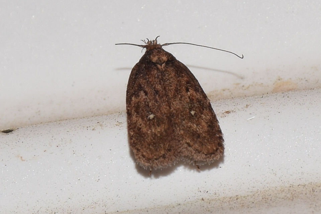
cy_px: 107
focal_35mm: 210
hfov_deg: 9.8
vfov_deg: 6.5
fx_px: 1872
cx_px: 160
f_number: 13
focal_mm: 140
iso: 100
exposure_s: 1/160
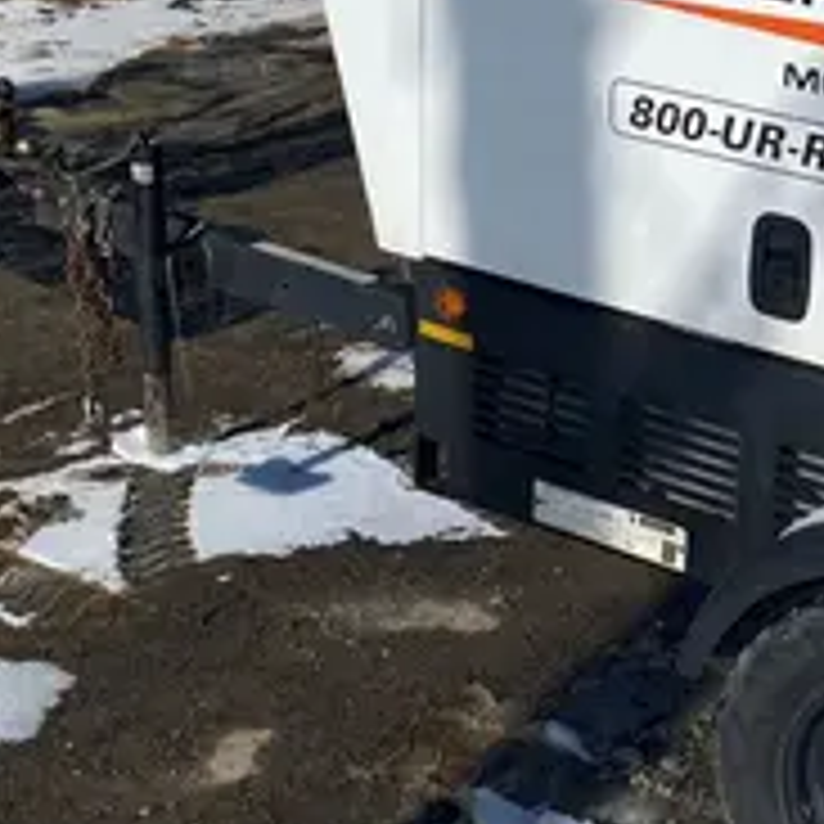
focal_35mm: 69
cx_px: 968
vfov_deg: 24.9
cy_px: 308
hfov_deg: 23.1
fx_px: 1858
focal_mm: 4.25
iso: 32
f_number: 1.8
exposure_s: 1/8850
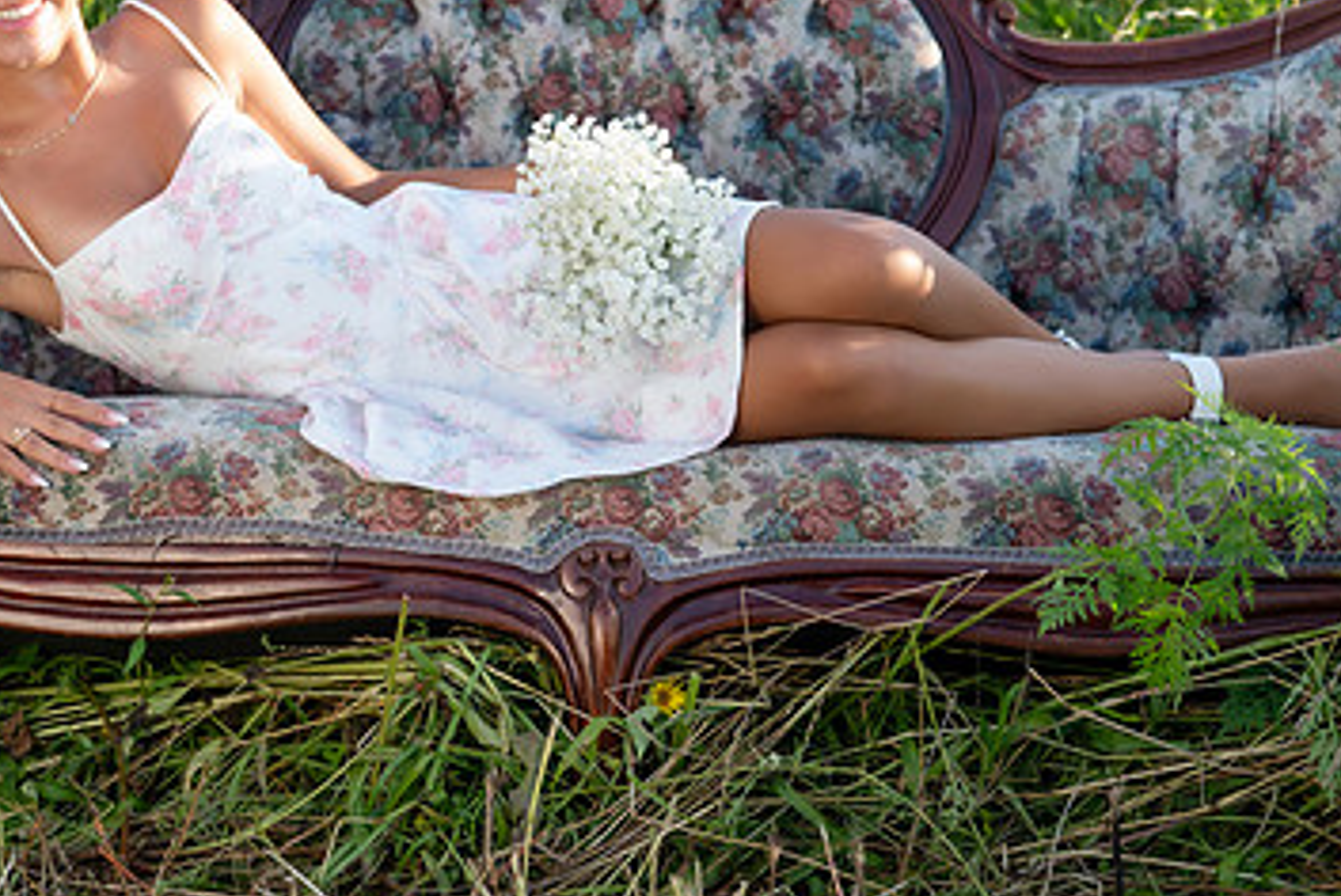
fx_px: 4287
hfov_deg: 17.8
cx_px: 528
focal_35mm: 115
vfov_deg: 11.9
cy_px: 317
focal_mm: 70
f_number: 3.2
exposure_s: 1/1000
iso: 320
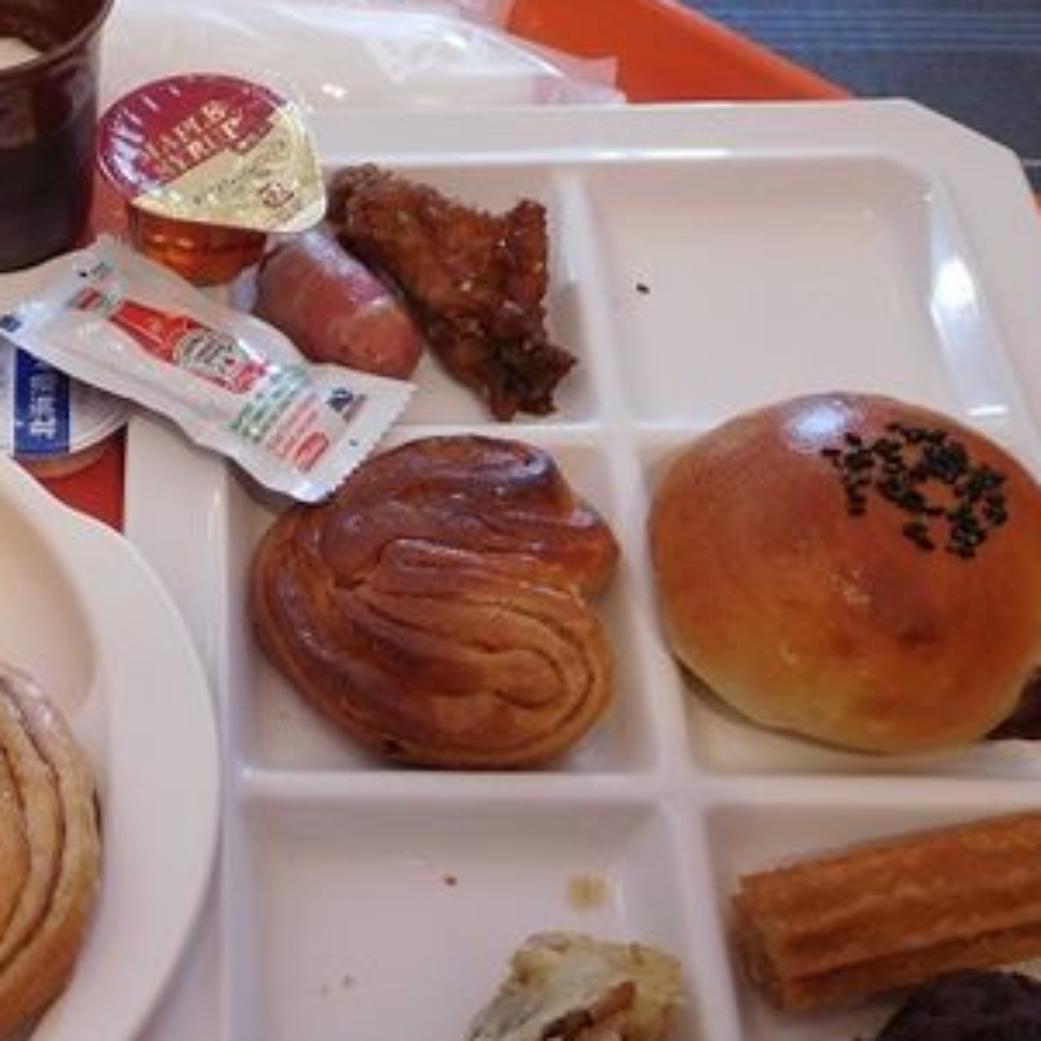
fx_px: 1599
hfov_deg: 33.8
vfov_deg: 36.0
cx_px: 73
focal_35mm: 47
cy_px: 595
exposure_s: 1/30
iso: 140
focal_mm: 4.5
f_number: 3.4
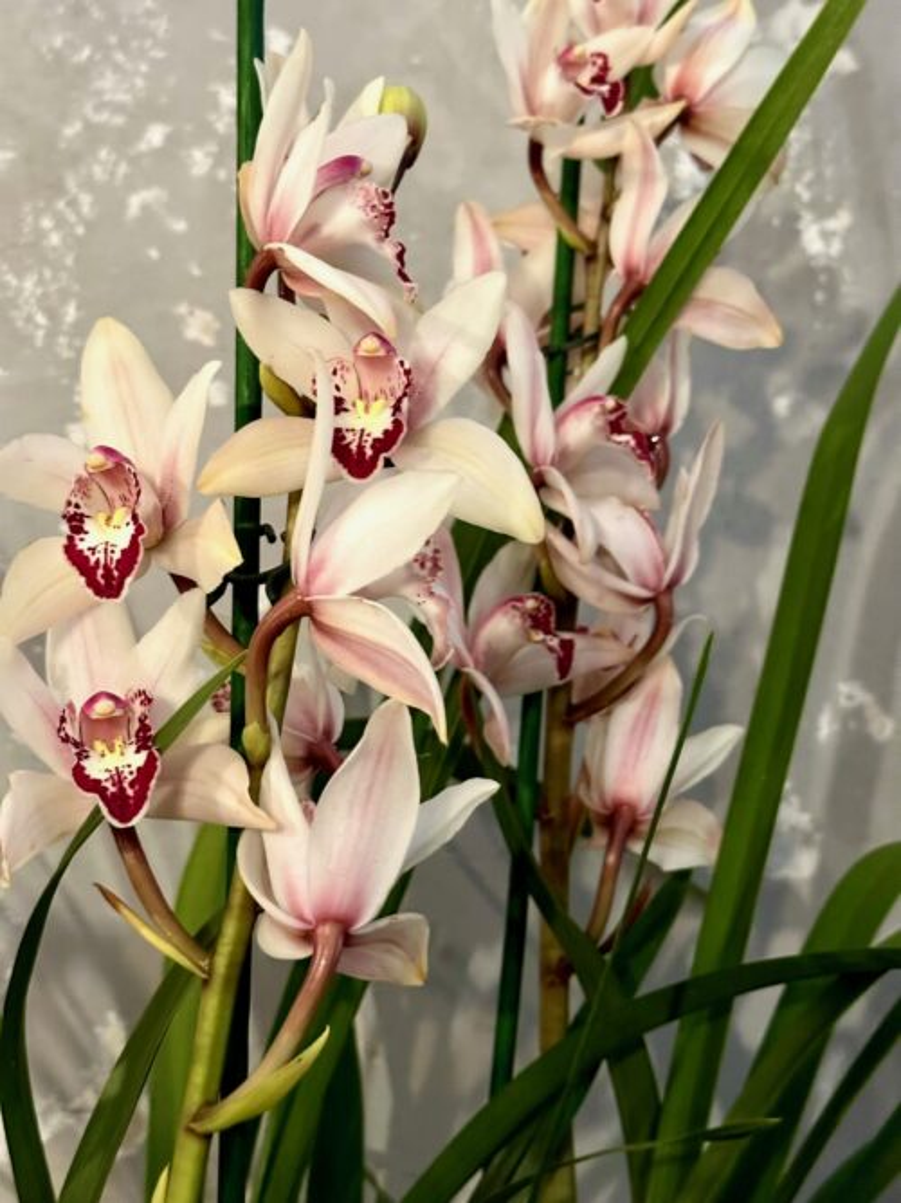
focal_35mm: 48
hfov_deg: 30.3
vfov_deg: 39.7
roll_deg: -1.4
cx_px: 450
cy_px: 602
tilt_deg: +4.8
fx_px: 1666
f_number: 1.78
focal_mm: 6.86
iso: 500
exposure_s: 1/33
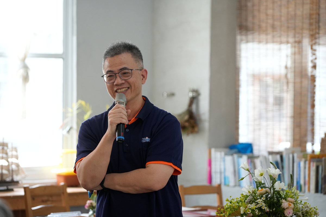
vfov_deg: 9.5
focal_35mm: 145
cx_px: 163
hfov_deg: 14.2
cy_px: 108
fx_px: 1313
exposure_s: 1/320
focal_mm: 145
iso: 1600
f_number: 4
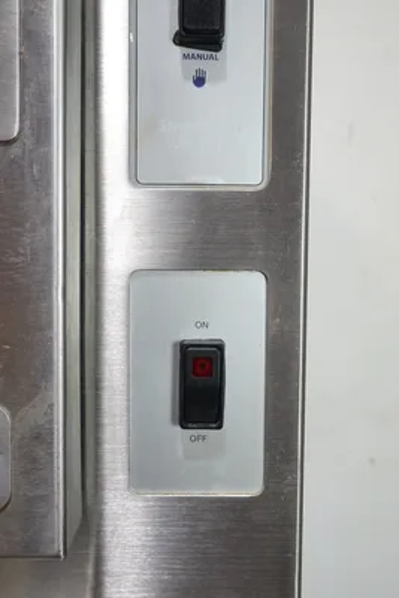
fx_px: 615
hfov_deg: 36.0
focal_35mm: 37
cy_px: 299
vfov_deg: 51.9
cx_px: 200
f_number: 3.5
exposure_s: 1/50
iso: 800
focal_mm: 13.84
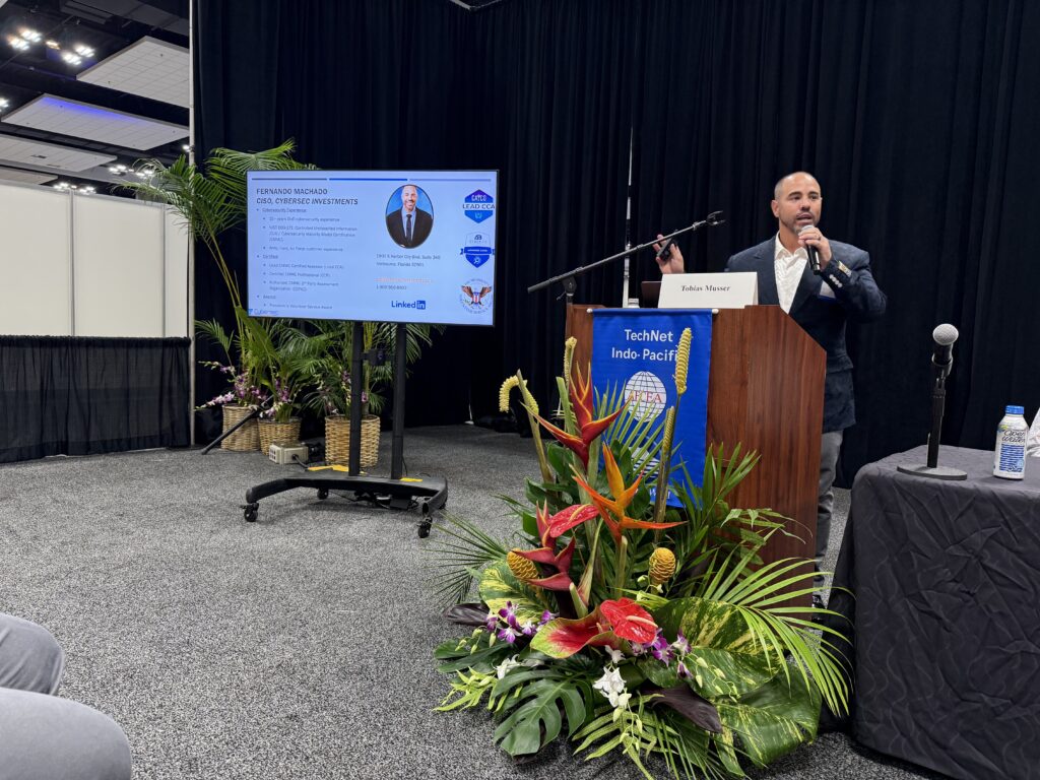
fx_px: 721
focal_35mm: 24
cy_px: 390
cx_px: 520
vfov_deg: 56.8
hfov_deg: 71.6
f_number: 1.78
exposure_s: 1/57
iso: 250
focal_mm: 6.76
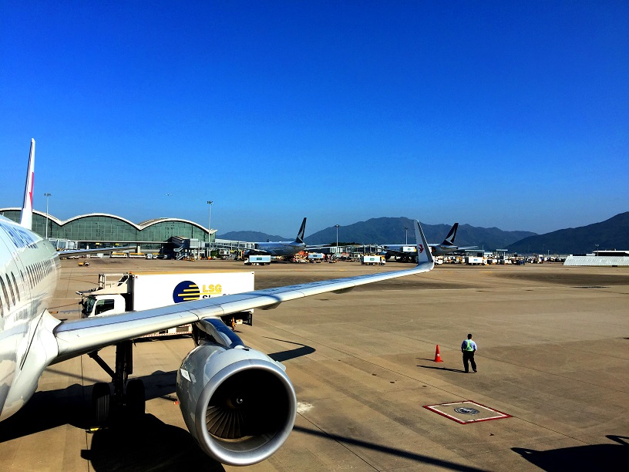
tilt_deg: +2.3
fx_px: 527
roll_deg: -1.4
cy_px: 236
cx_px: 314
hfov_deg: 61.7
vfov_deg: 48.2
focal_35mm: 29
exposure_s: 1/2639
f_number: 2.2
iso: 32
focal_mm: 4.15
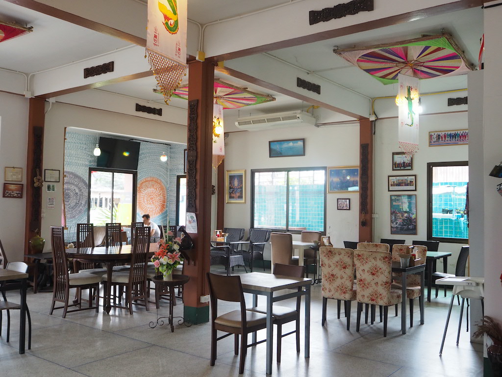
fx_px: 493
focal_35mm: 34
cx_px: 251
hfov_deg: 54.0
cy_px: 188
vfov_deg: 41.8
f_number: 5.6
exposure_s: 1/60
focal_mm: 17
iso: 1250
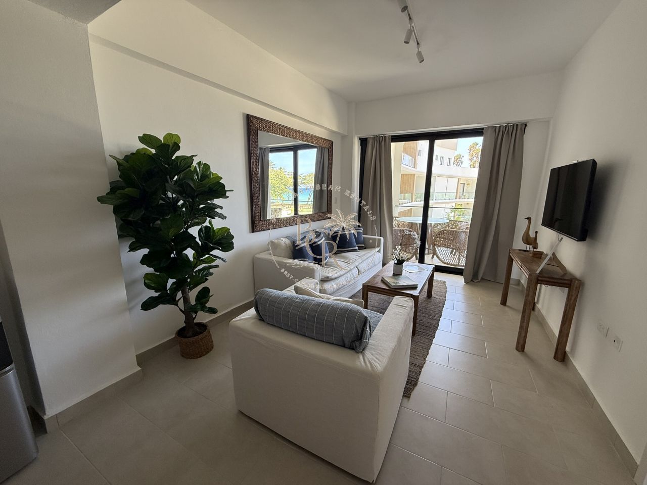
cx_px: 324
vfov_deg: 85.7
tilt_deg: -10.7
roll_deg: -0.9
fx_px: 262
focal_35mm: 14
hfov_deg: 102.1
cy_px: 242
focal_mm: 2.22
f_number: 2.2
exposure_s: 1/99
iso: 80
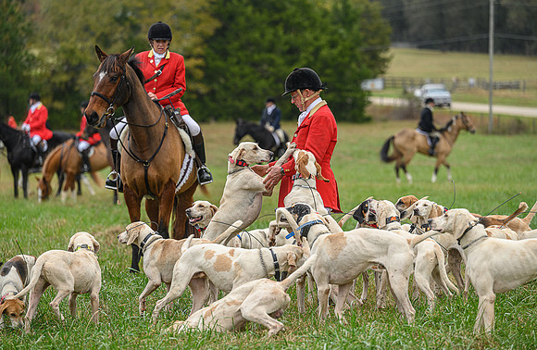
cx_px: 271
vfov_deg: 9.1
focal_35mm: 149
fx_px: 2211
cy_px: 167
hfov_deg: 13.8
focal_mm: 145
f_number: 3.5
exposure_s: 1/500
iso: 400
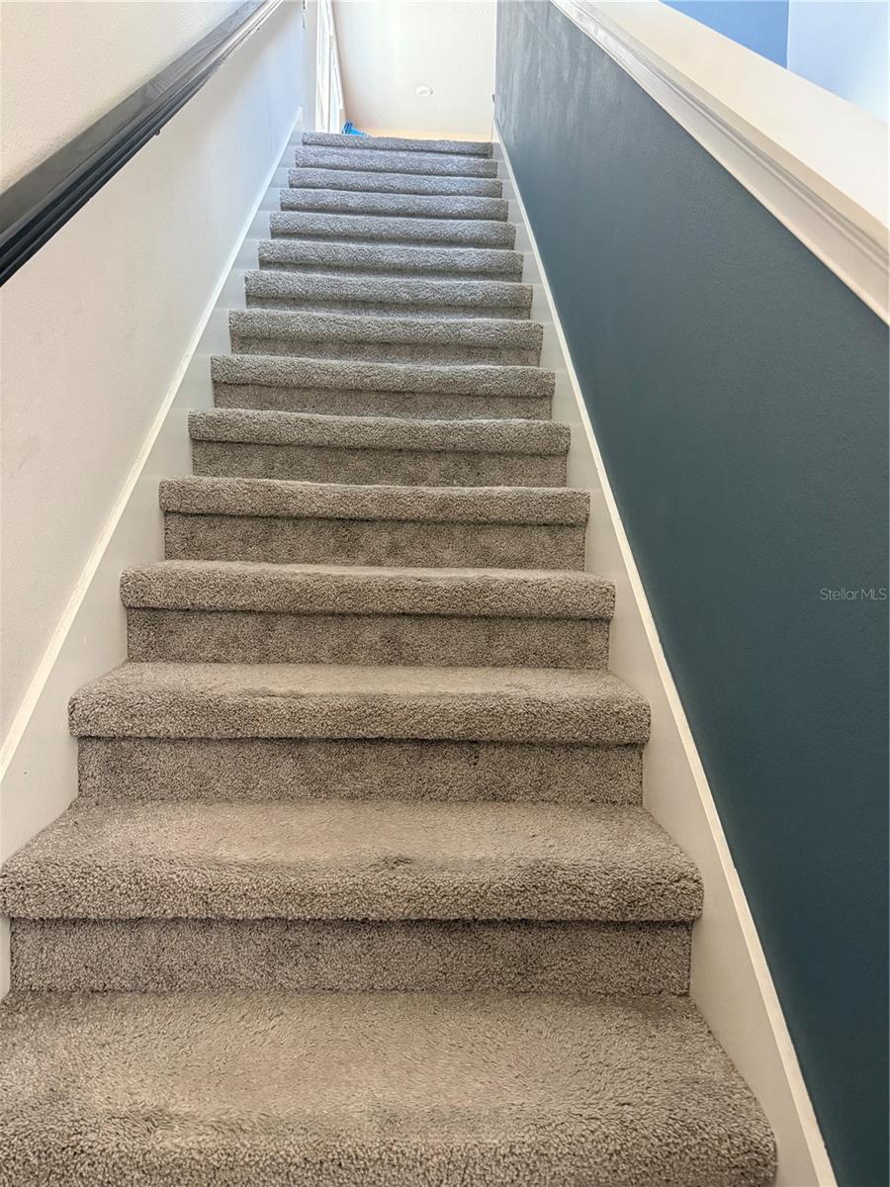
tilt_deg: -2.3
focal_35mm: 24
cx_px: 445
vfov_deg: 71.6
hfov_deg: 56.8
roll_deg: -1.7
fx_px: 823
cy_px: 594
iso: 800
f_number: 1.78
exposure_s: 1/58
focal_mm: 6.76
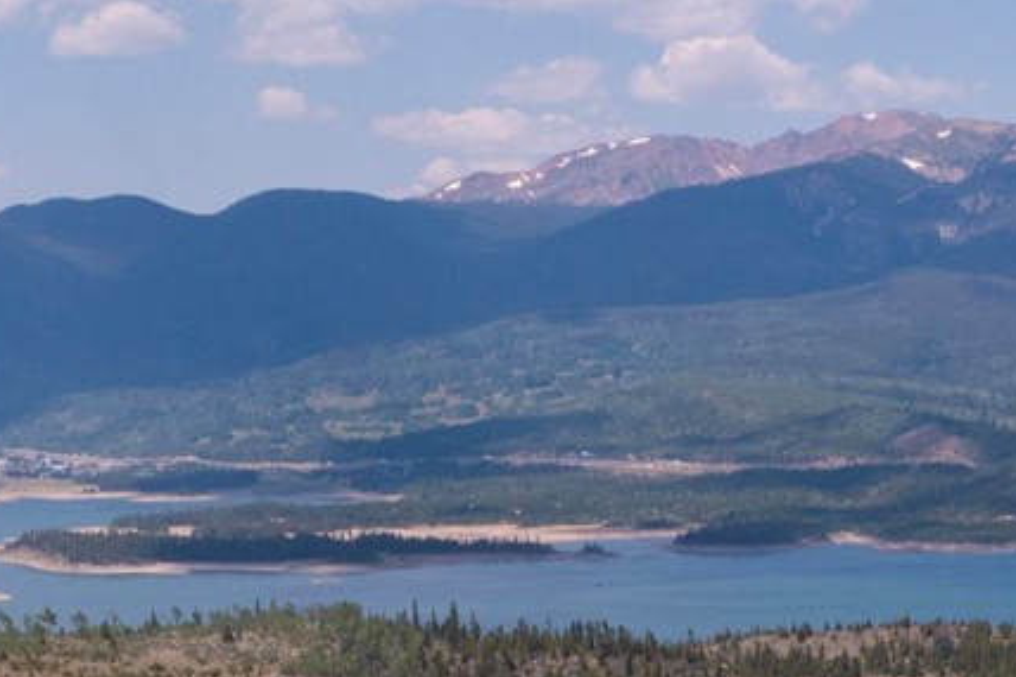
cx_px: 728
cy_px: 1245
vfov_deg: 11.4
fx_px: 3131
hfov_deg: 18.3
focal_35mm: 111
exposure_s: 1/320
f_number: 8
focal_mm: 10.26
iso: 100
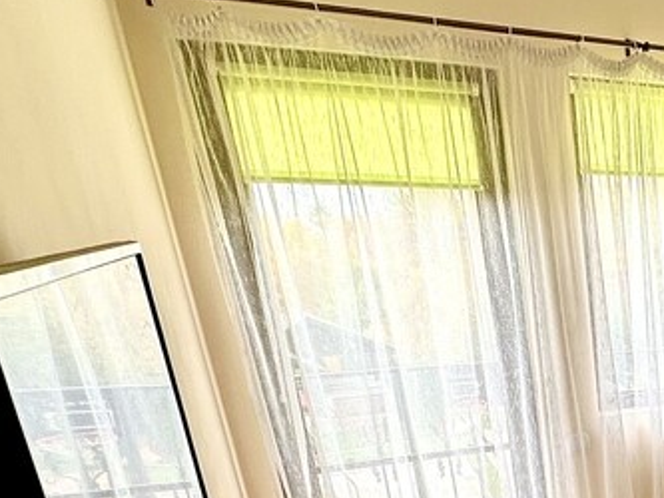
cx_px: 830
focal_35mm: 43
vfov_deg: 30.2
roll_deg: -1.0
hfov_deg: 33.8
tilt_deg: -22.5
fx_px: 825
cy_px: 546
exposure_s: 1/99
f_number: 2.2
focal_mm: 2.22
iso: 40
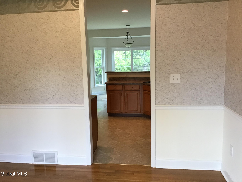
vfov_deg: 45.4
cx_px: 121
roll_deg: +0.2
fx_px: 217
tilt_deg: -9.3
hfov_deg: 58.4
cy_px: 91
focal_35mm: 31
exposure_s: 1/30
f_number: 2.4
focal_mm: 3.3
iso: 50
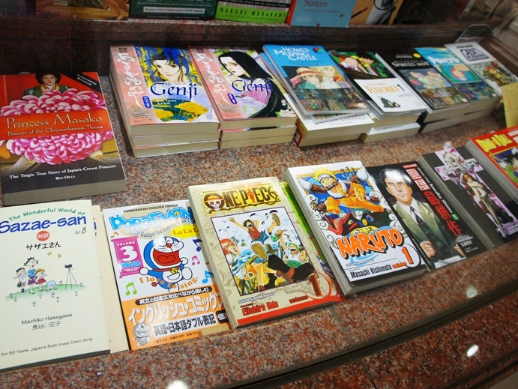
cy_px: 196
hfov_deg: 59.9
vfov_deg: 46.8
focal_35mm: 30
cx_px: 269
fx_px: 449
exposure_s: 1/160
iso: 800
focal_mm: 18
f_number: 4
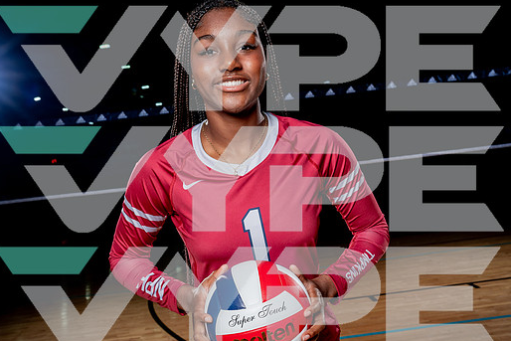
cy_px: 179
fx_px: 582
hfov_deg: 47.4
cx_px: 251
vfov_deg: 32.6
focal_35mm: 41
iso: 250
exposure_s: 1/250
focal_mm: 34
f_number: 8
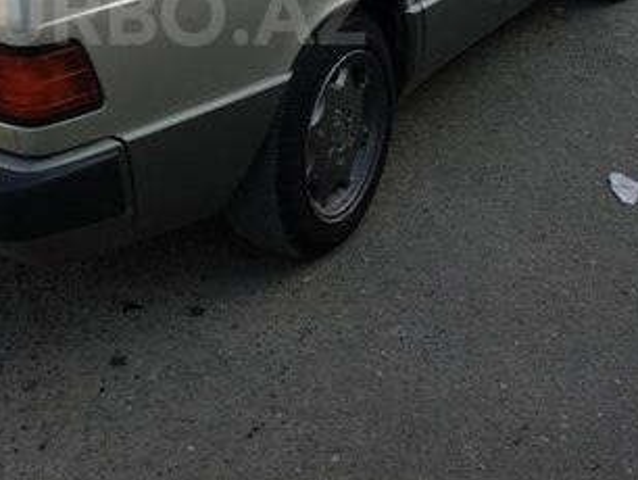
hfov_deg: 33.6
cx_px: 152
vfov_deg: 25.0
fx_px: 1033
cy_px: 14
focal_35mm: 56
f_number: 2.2
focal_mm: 3.81
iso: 125
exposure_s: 1/233
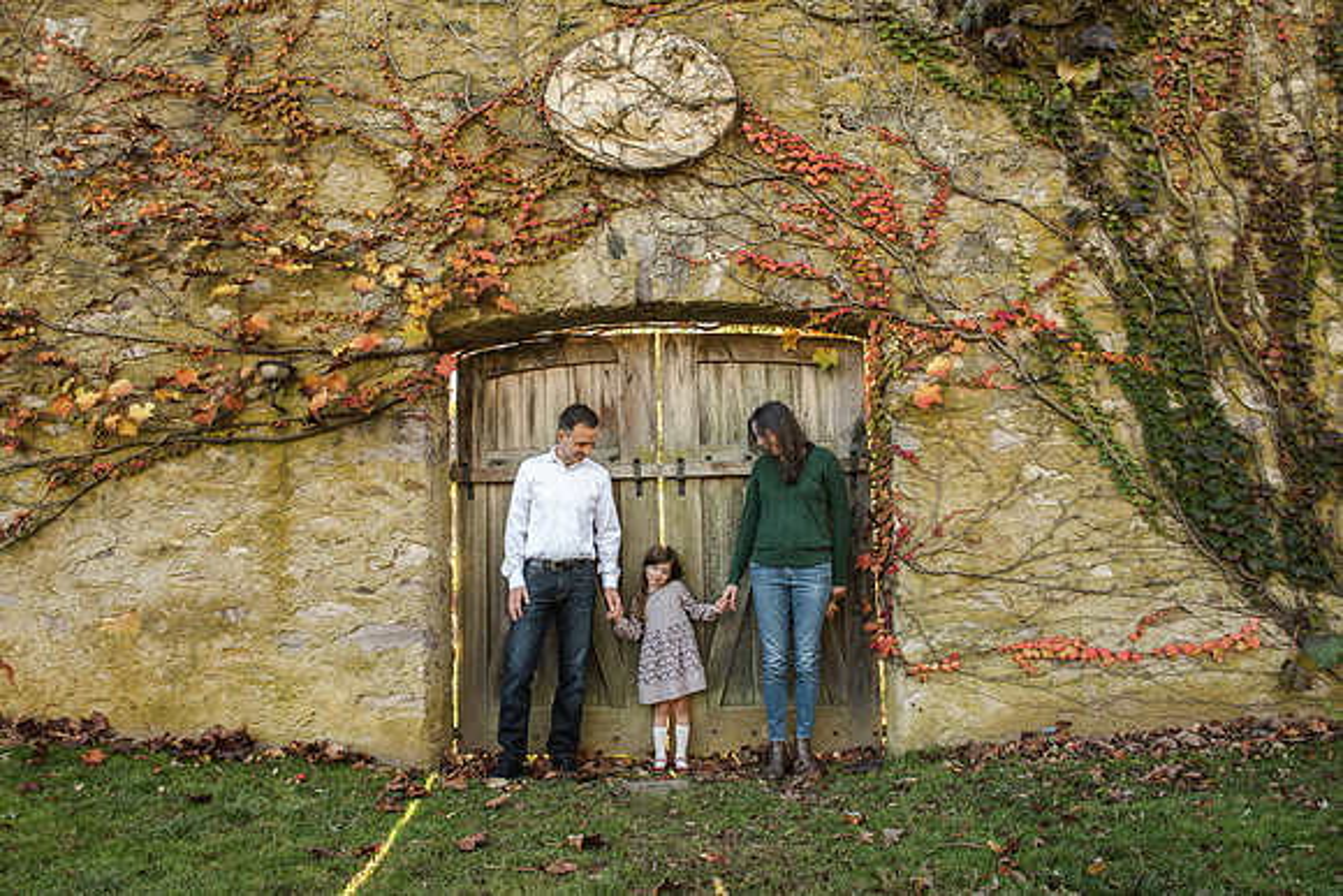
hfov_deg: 72.3
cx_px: 661
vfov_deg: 52.0
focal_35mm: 25
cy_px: 447
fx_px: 920
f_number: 6.3
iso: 640
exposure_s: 1/125
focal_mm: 24
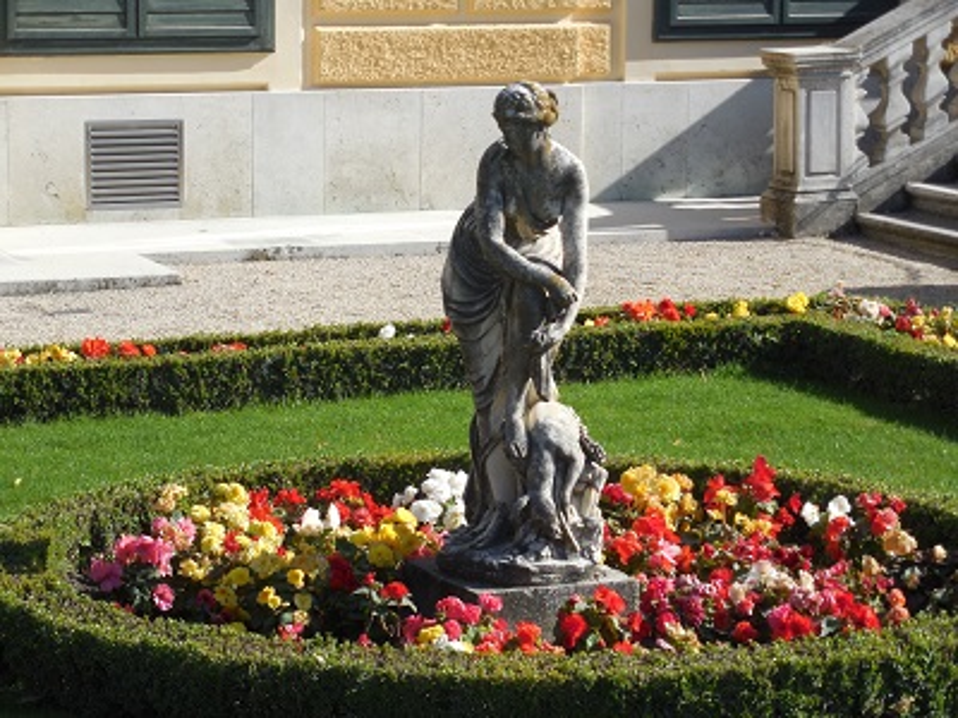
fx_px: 3708
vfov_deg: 11.1
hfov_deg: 14.7
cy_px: 359
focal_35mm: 134
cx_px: 479
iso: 125
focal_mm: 24.2
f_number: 4.9
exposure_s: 1/400
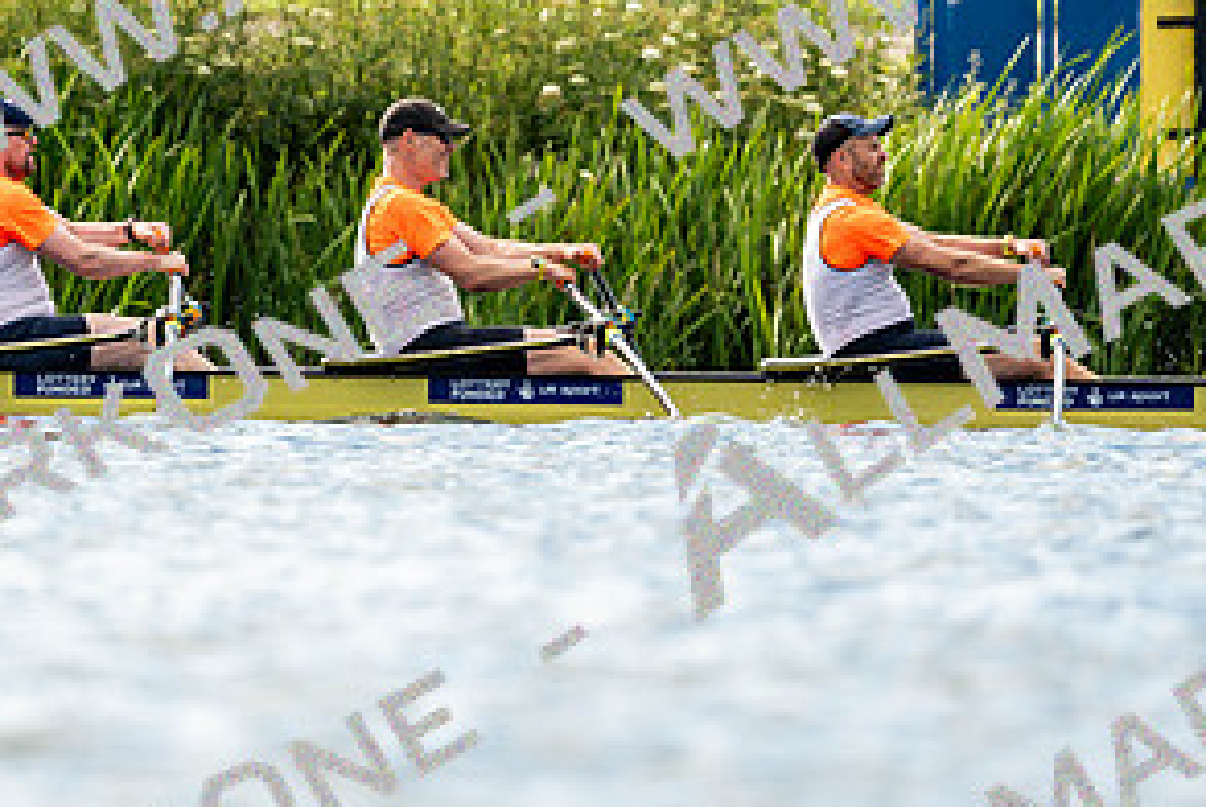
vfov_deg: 1.4
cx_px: 321
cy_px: 229
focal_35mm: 981
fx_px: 32895
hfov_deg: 2.1
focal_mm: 496
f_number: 6.3
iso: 400
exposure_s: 1/2000
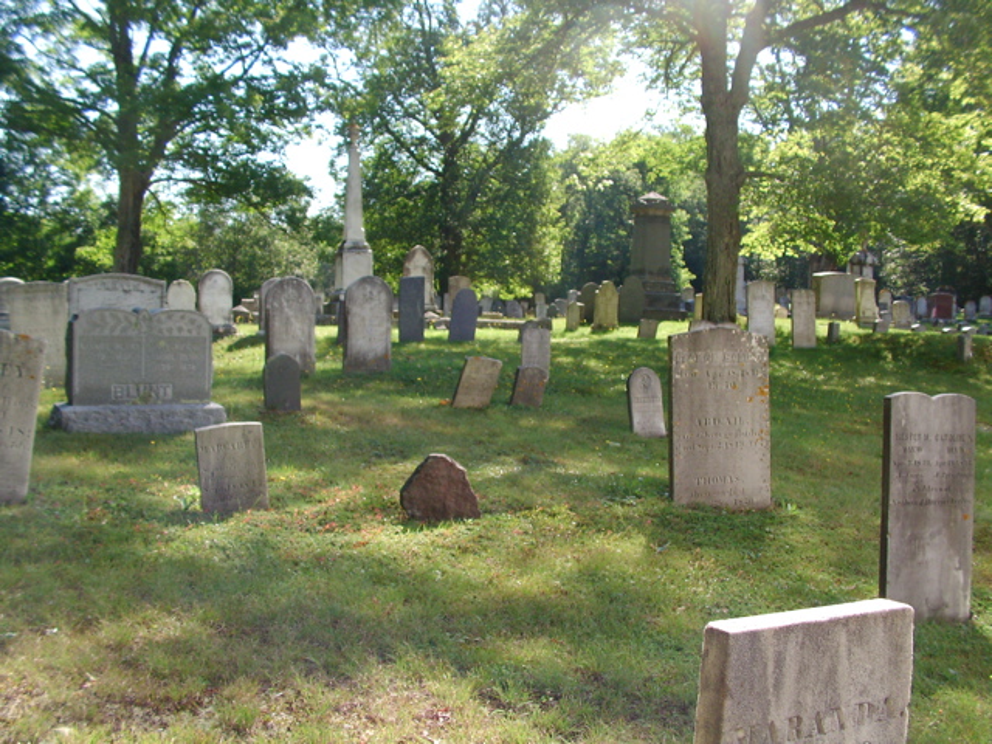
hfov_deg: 49.0
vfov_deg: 37.7
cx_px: 496
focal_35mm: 38
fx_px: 1089
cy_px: 372
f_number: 3.5
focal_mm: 5.8
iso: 50
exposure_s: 1/330
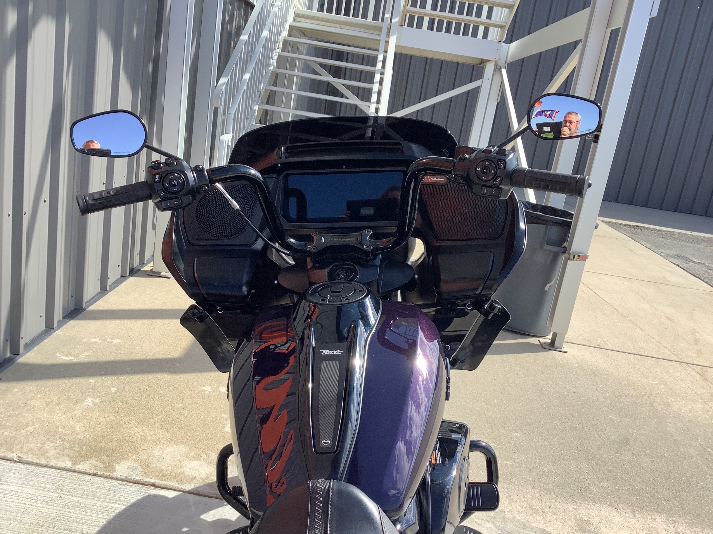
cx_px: 356
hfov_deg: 58.4
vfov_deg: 45.4
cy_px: 267
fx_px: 639
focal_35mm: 31
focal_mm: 3.3
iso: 25
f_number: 2.4
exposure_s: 1/776
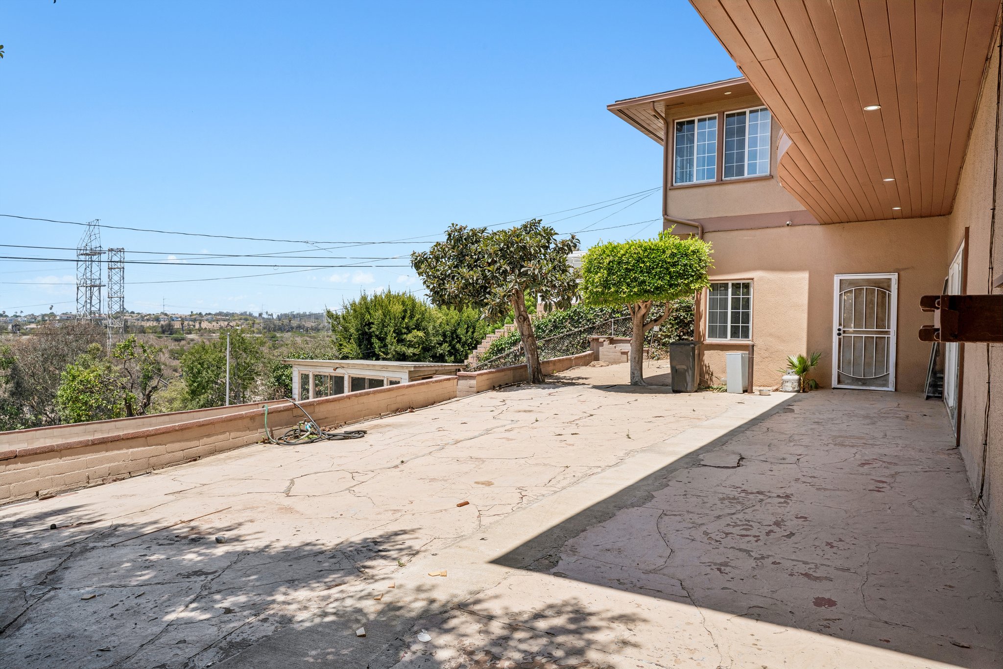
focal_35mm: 24
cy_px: 334
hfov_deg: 73.7
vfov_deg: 53.1
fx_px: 669
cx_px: 502
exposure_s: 1/500
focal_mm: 24
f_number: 8
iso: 125
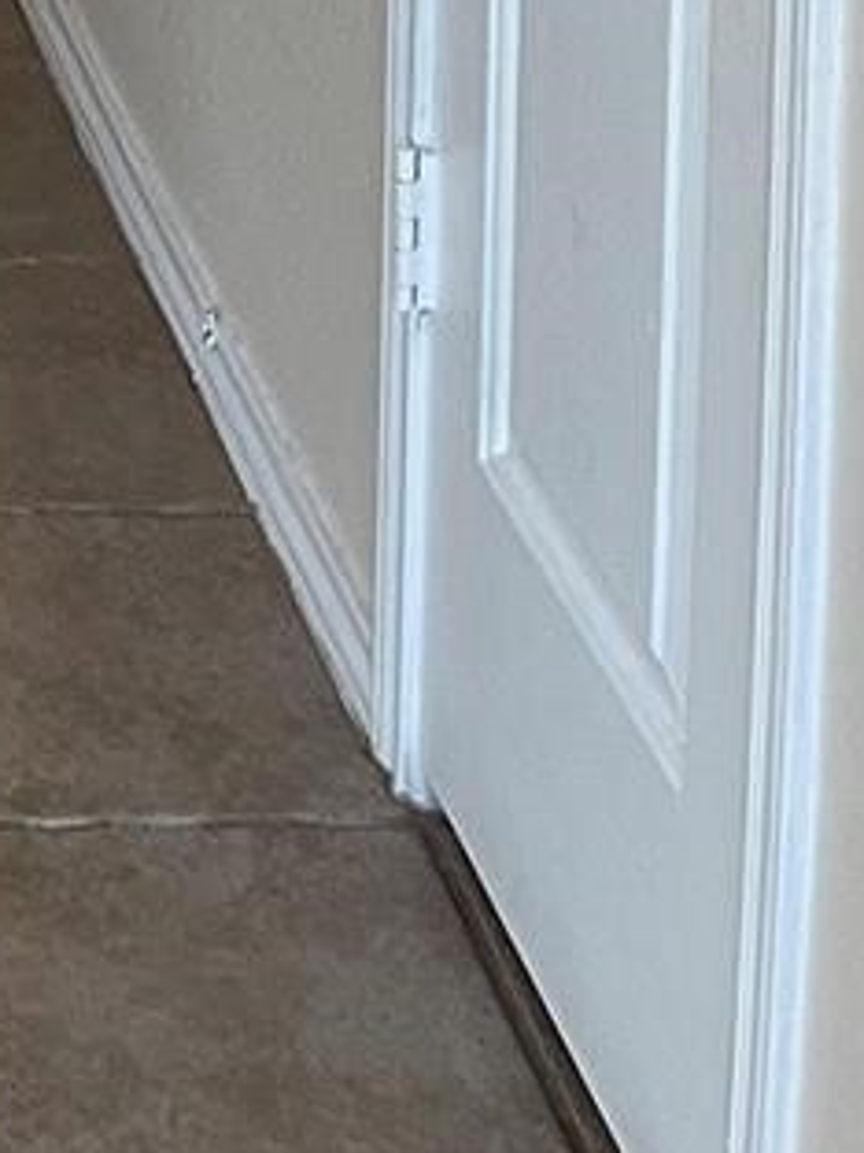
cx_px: -934
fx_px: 4260
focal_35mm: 128
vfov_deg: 12.7
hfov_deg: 10.5
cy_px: -1404
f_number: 1.6
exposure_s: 1/60
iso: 100
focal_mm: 5.1
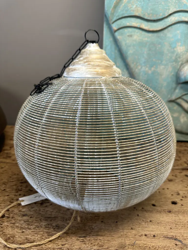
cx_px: 94
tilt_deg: -18.7
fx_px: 174
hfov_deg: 56.8
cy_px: 125
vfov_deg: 71.6
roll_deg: -2.1
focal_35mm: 24
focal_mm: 6.86
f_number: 1.78
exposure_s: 1/50
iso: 125
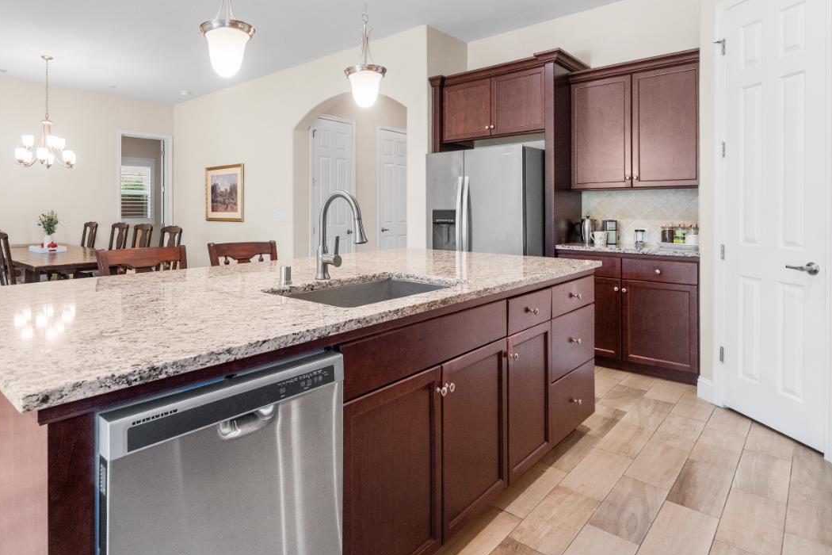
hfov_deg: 82.3
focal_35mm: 20
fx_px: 462
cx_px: 310
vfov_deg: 60.7
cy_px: 193
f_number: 8
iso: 1250
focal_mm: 14
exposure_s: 1/200
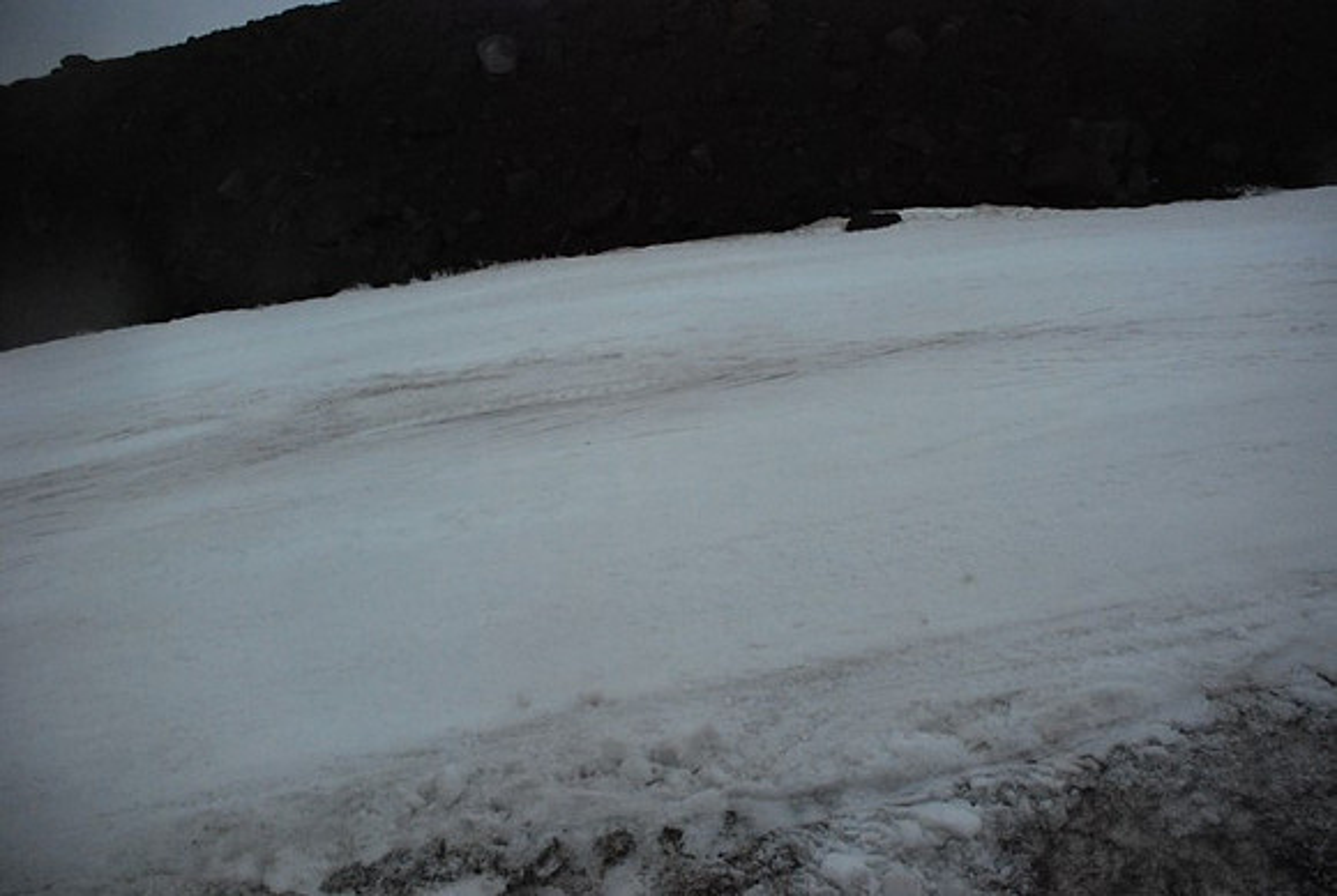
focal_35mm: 30
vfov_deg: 43.8
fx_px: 1116
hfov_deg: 61.8
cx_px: 668
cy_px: 448
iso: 1600
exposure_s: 1/1600
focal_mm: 20
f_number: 3.8
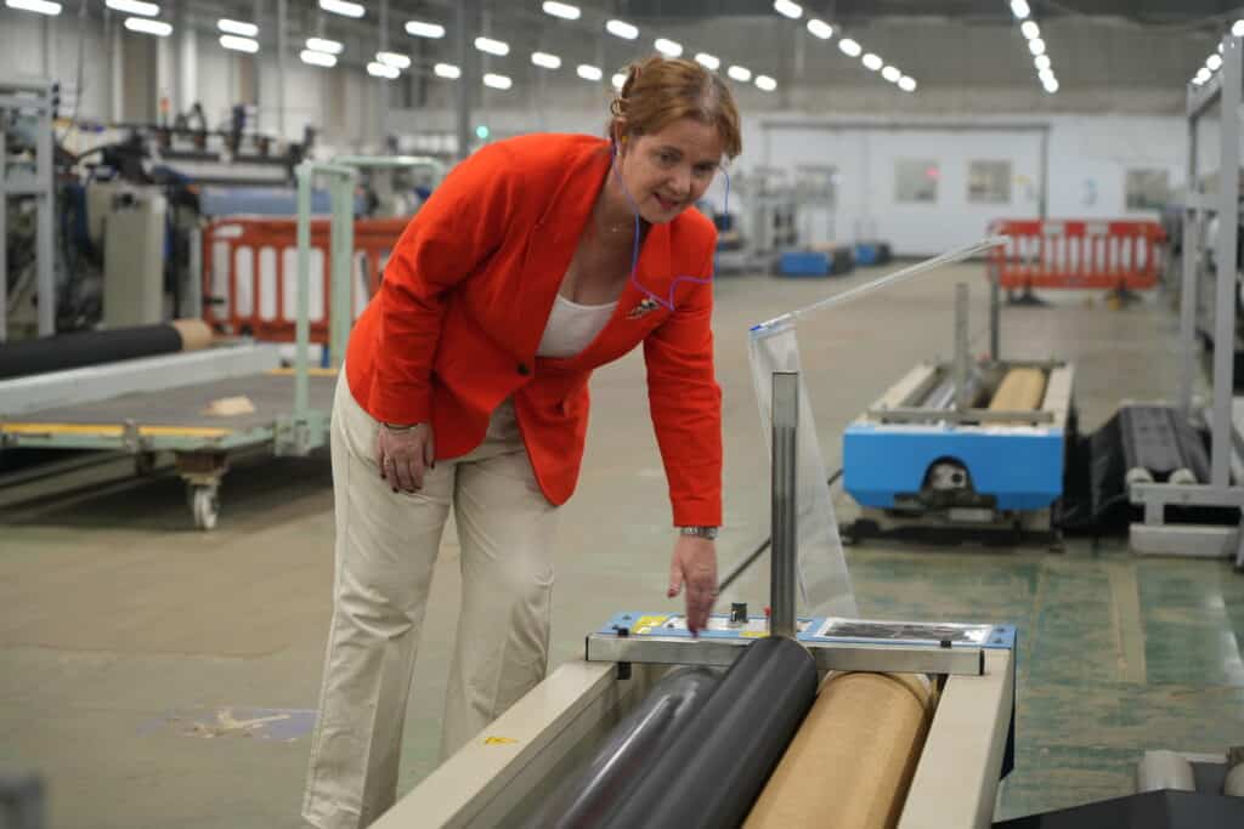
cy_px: 414
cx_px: 622
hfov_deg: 27.0
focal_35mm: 75
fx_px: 2592
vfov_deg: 18.2
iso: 640
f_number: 4
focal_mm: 75
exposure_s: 1/80
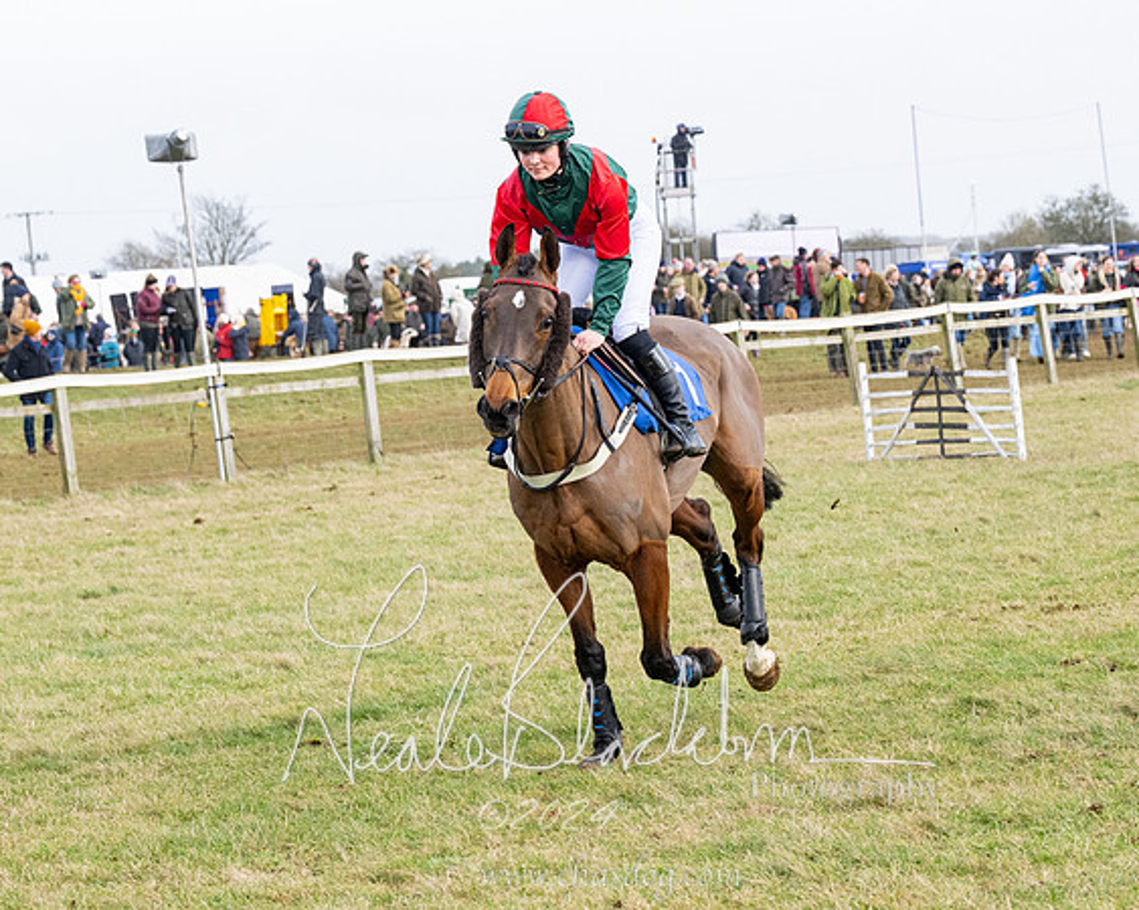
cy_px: 455
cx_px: 570
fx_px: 3987
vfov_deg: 13.0
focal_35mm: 118
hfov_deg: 16.3
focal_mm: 70
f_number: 5
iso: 800
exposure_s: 1/1250
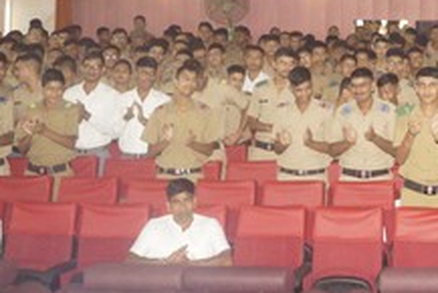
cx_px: 448
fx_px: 1059
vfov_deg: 14.9
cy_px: -103
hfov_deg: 22.4
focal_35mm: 87
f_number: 3.5
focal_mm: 18
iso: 3200
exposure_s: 1/60
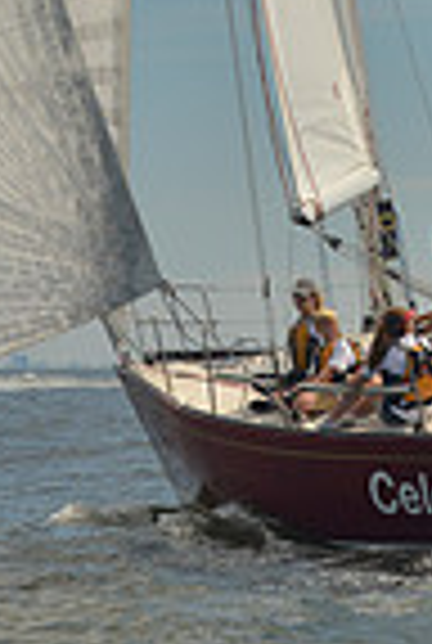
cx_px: 268
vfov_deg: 7.0
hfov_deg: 4.9
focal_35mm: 283
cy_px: -594
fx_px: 5069
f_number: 6.3
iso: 200
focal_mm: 70
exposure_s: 1/800
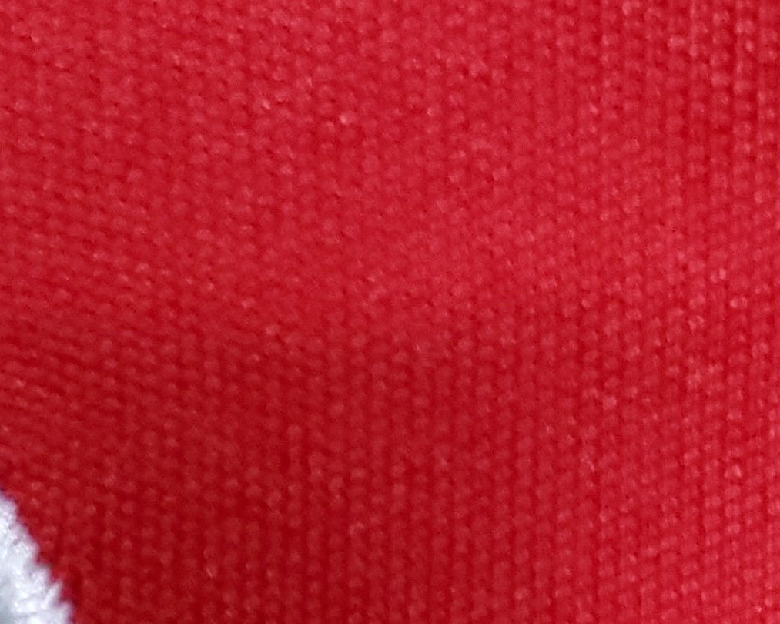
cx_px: -261
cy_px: 1274
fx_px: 2331
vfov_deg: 13.1
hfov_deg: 17.7
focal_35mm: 101
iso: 500
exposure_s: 1/60
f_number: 1.5
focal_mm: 4.3
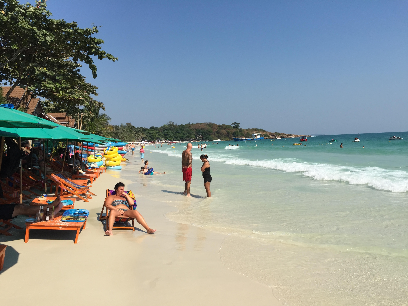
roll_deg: +0.6
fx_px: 342
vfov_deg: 48.2
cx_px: 204
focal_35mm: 29
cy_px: 153
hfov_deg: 61.7
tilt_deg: -1.5
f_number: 2.2
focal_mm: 4.15
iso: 32
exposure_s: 1/2825
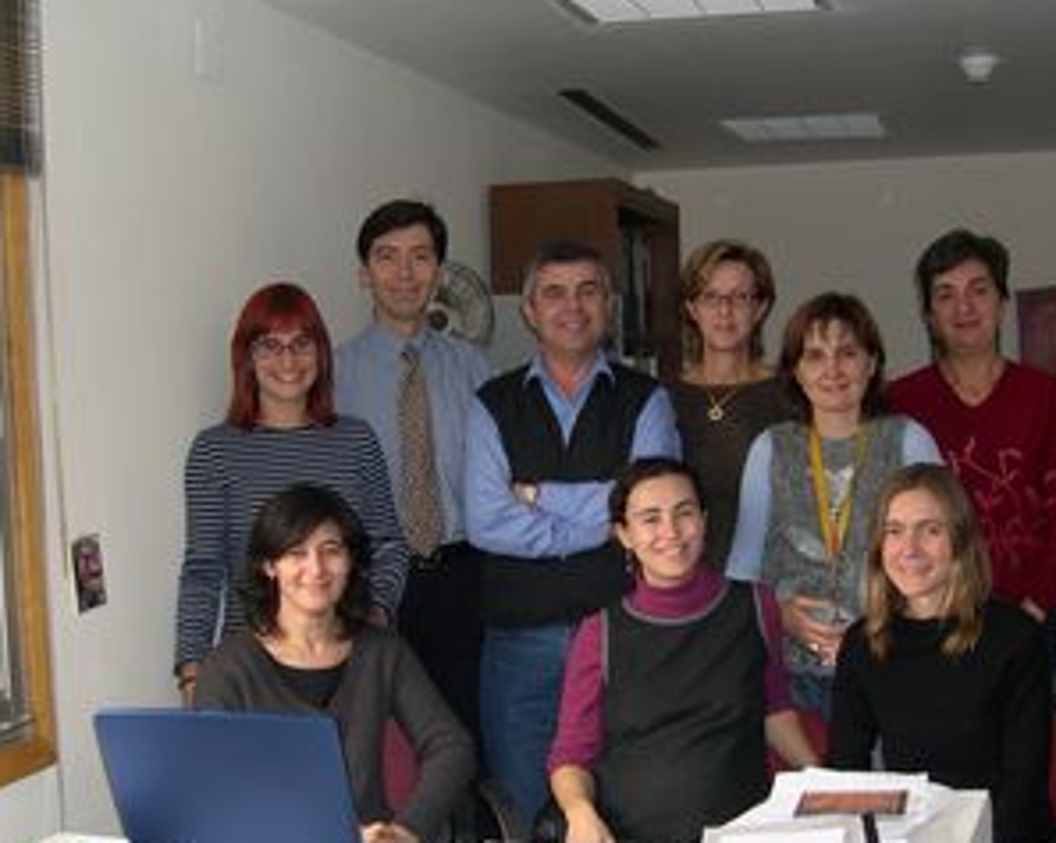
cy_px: 459
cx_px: 565
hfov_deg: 37.4
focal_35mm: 50
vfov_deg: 30.2
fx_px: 1561
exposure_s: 1/60
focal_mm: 8
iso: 108
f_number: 2.8
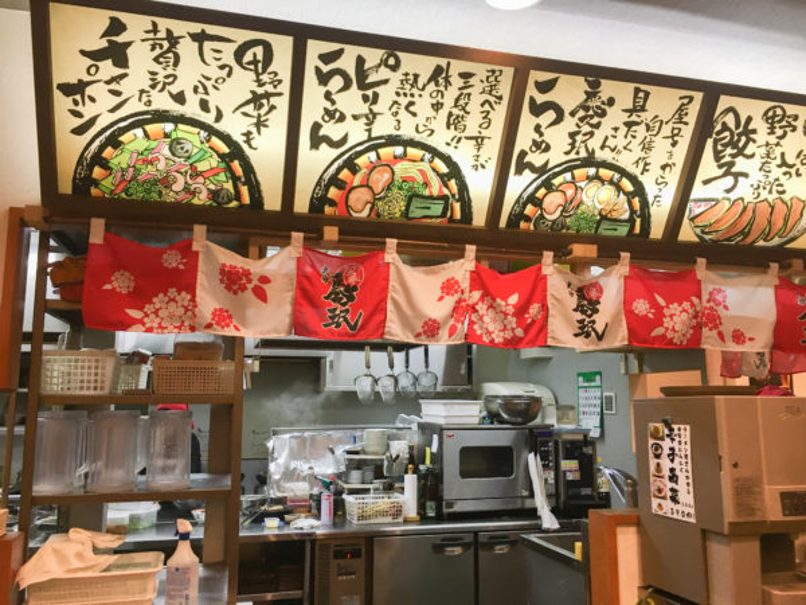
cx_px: 403
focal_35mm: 29
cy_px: 302
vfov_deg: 48.2
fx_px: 675
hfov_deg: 61.7
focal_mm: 4.15
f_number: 2.2
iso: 40
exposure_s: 1/30
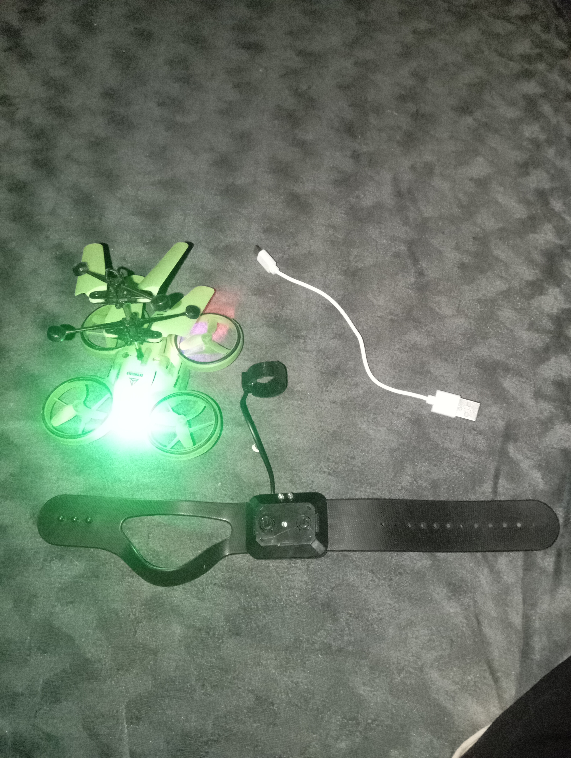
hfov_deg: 49.9
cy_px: 379
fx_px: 614
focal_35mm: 28
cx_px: 286
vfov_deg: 63.4
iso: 4749
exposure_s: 1/20
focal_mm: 4.22
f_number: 1.8
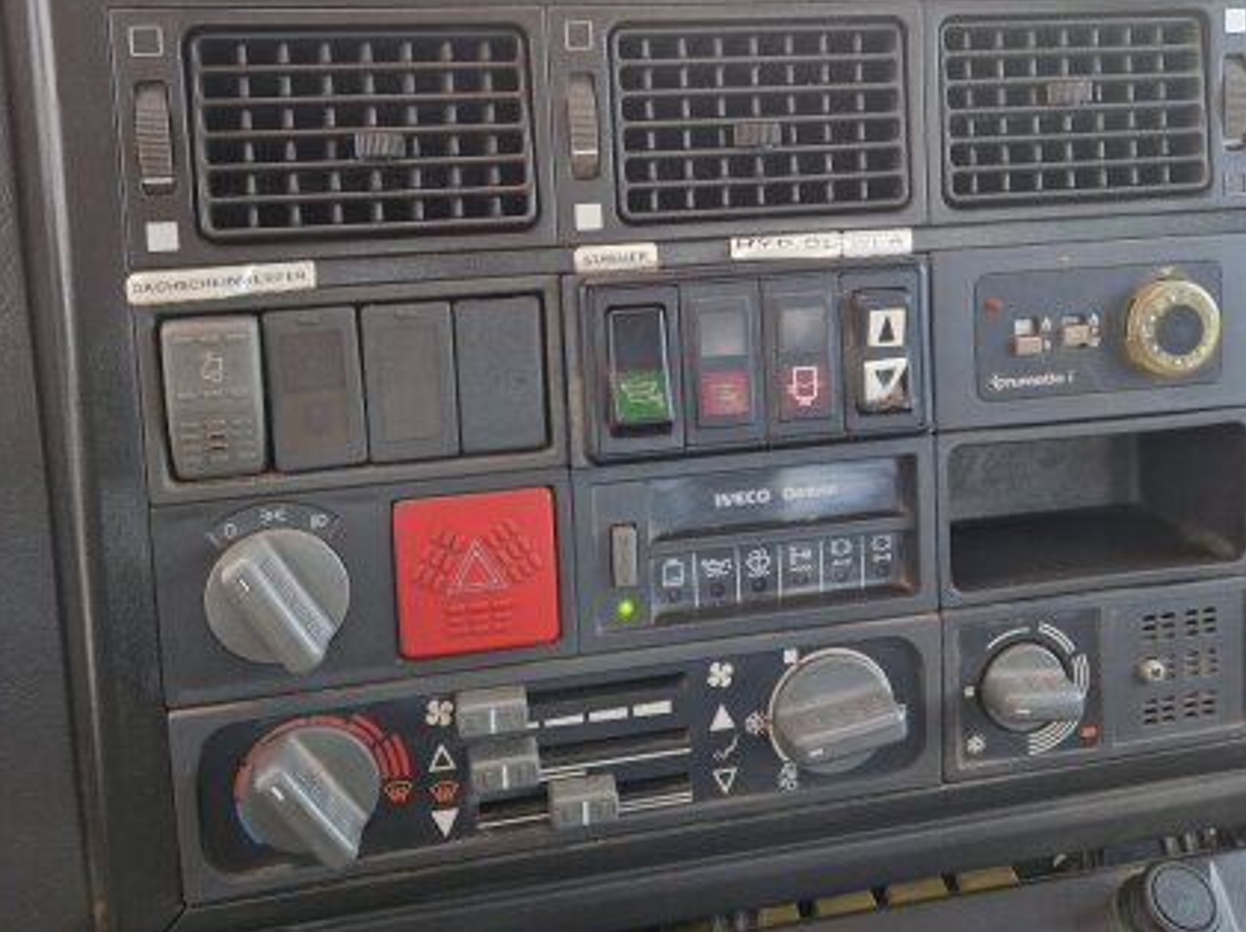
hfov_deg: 52.6
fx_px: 1259
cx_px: 678
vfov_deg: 40.1
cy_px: 299
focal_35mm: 35
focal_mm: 5.4
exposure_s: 1/180
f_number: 1.8
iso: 160
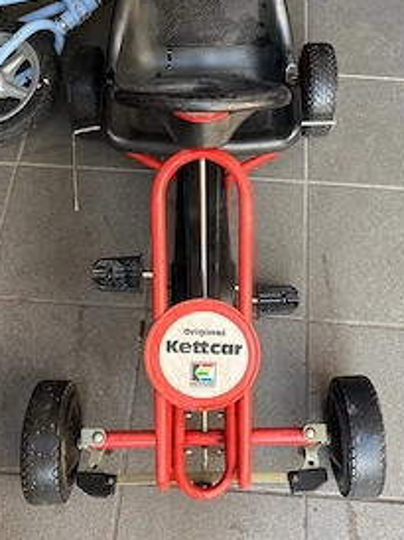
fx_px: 592
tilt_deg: -61.8
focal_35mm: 38
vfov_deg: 49.0
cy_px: 260
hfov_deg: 37.6
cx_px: 223
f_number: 1.6
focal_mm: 5.1
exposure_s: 1/121
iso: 125
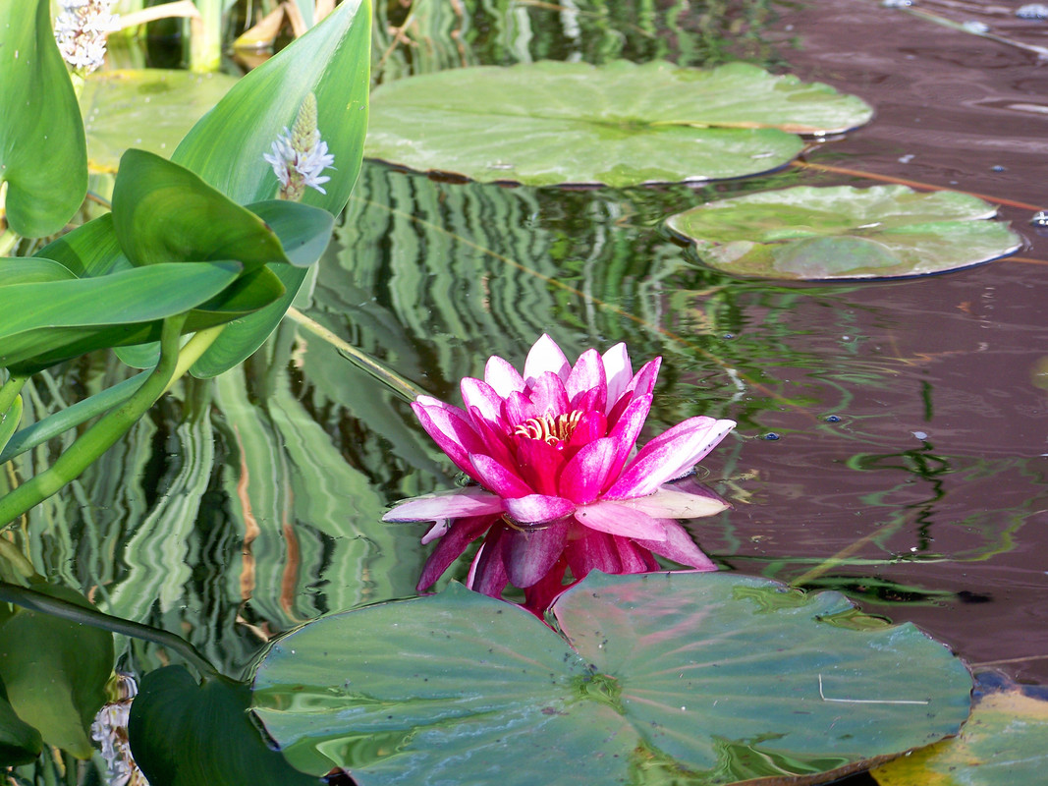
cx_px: 524
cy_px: 393
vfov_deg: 9.6
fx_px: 4692
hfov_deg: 12.7
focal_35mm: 155
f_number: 3.6
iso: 64
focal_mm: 24
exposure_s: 1/160
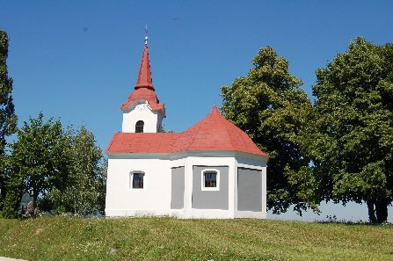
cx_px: 196
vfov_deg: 29.8
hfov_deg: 43.6
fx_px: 491
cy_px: 130
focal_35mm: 45
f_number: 10
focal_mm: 30
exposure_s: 1/320
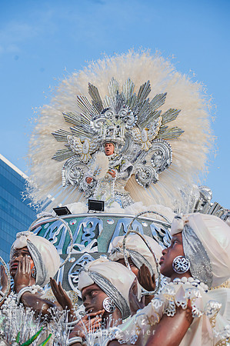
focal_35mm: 100
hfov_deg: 13.7
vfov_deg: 20.4
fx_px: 960
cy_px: 173
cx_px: 115
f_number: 5.6
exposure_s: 1/1600
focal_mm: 100
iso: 400
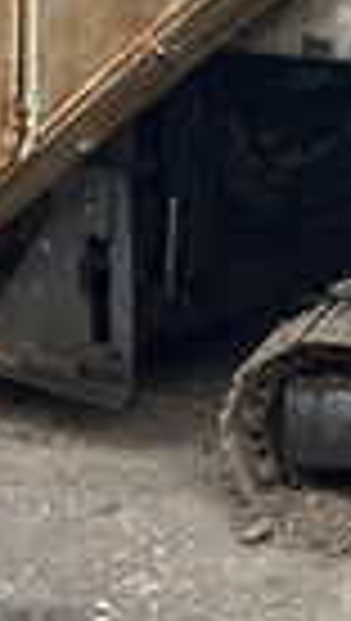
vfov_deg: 24.5
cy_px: -27
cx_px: 554
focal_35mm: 82
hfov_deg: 13.7
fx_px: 1352
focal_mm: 5.1
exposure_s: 1/1923
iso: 50
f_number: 1.6
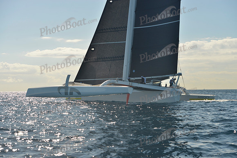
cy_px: 79
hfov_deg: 28.8
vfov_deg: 19.5
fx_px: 461
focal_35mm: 70
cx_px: 118
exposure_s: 1/640
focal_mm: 70
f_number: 7.1
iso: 200
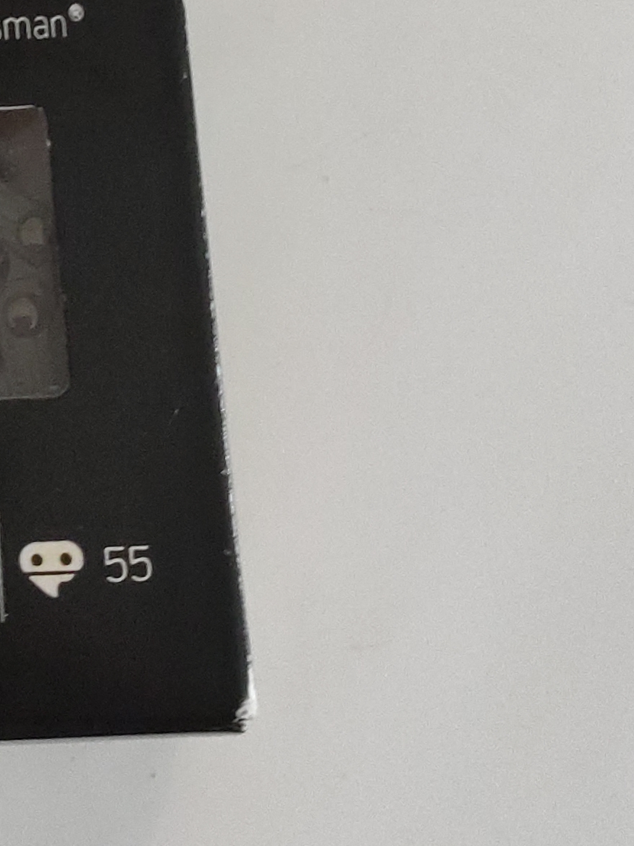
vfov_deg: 21.1
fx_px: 2175
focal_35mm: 89
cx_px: -229
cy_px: -48
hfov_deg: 15.6
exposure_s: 1/25
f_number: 1.75
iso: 1468
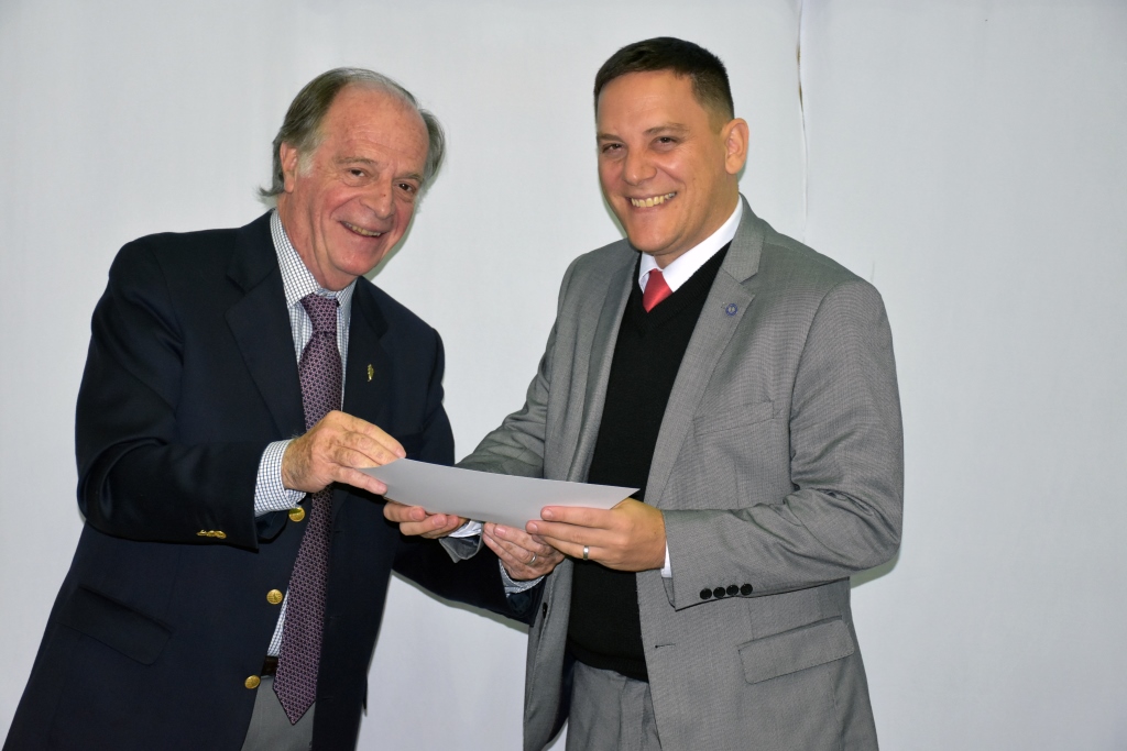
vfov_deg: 18.2
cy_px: 376
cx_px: 564
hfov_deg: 27.0
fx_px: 2348
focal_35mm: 75
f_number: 4.8
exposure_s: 1/60
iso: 1400
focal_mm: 50
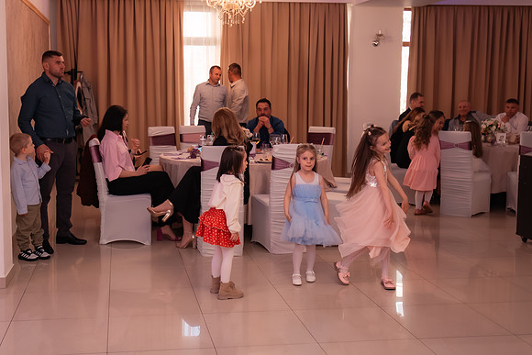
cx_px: 213
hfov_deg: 40.5
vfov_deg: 27.8
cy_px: 165
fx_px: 717
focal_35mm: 48
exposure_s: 1/200
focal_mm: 30
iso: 1600
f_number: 2.8
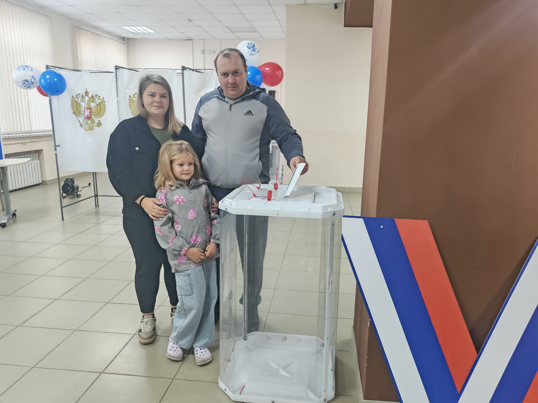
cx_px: 269
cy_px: 202
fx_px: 420
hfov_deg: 65.3
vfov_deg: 51.4
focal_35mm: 27
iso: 1000
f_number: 1.9
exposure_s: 1/100
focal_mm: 6.12
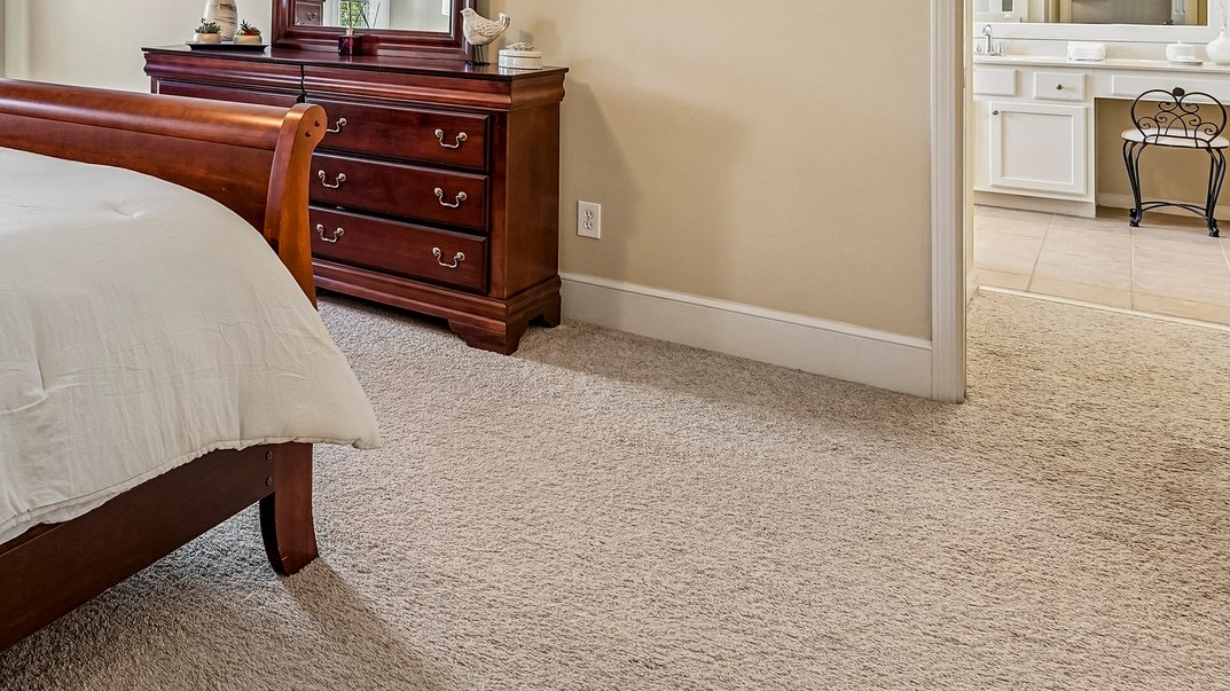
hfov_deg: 53.9
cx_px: 139
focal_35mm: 32
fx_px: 1043
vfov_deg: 33.1
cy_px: -23
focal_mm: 16
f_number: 8
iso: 800
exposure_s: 1/10
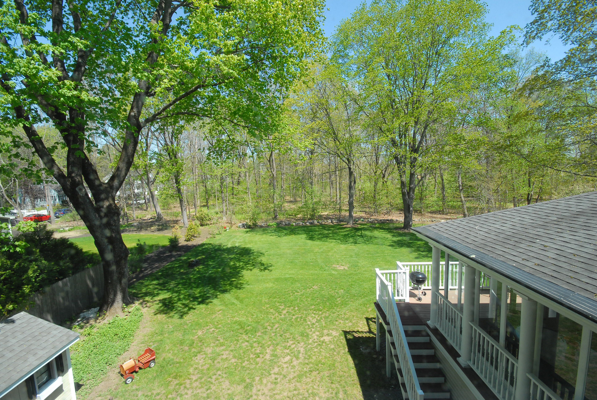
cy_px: 200
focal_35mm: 15
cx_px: 298
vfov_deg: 77.5
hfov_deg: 100.3
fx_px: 249
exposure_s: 1/100
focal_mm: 10
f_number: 11
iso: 400
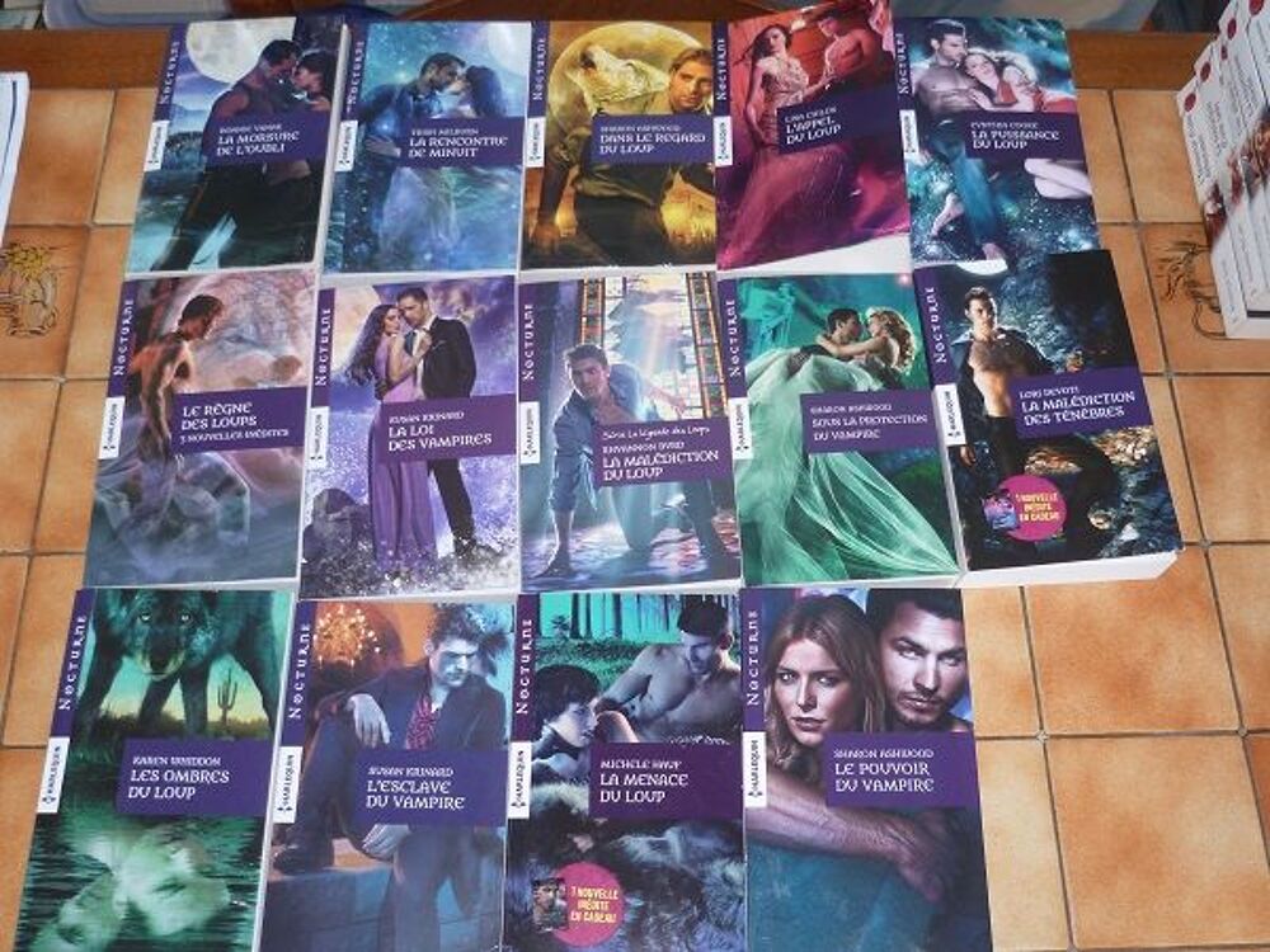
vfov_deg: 38.7
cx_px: 635
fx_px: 1357
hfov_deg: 50.1
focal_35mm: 37
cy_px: 476
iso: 125
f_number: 3.1
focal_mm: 6.6
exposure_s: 1/30
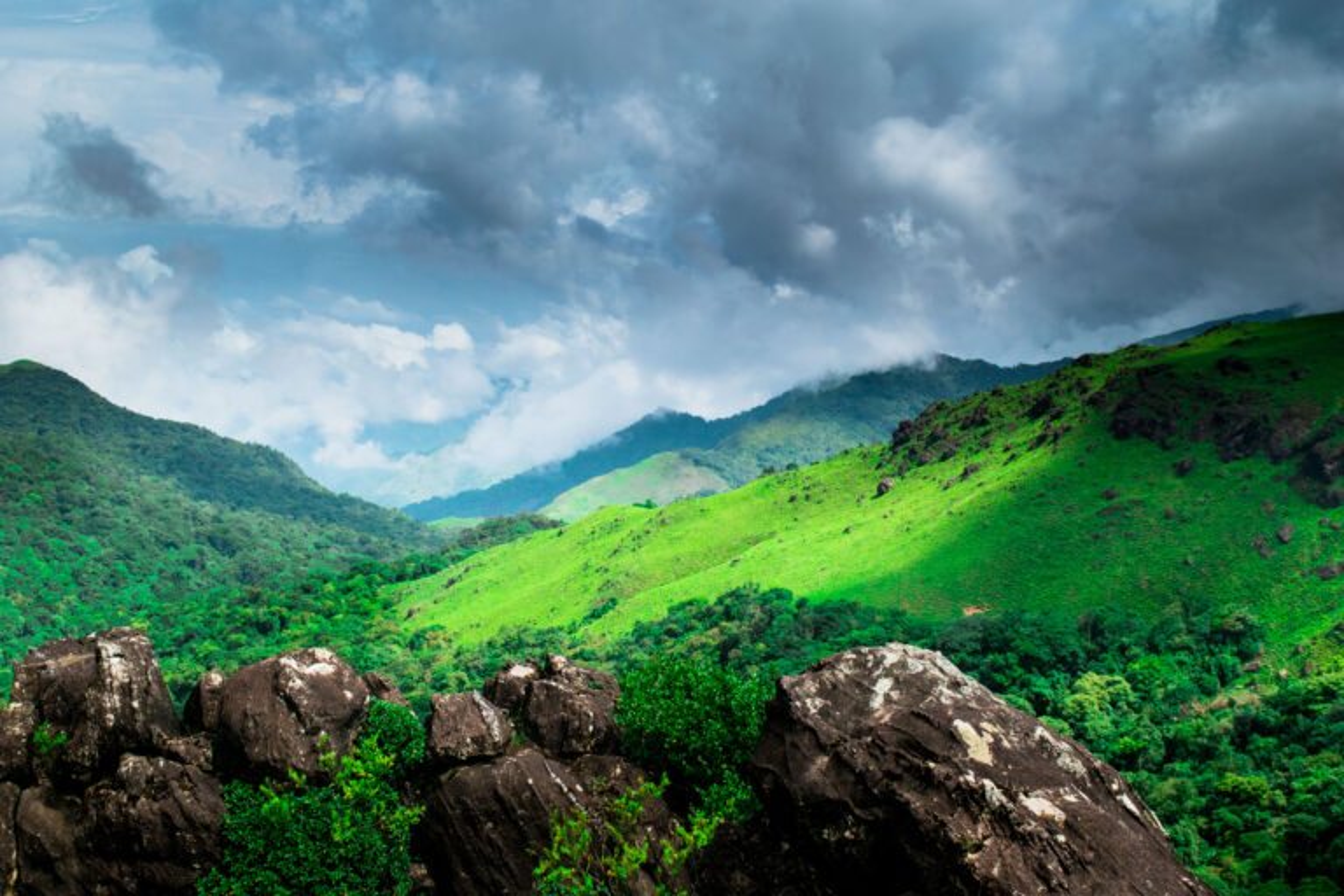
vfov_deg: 30.8
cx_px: 672
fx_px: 1624
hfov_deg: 45.0
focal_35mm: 44
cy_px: 448
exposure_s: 1/500
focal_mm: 29
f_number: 9
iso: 400
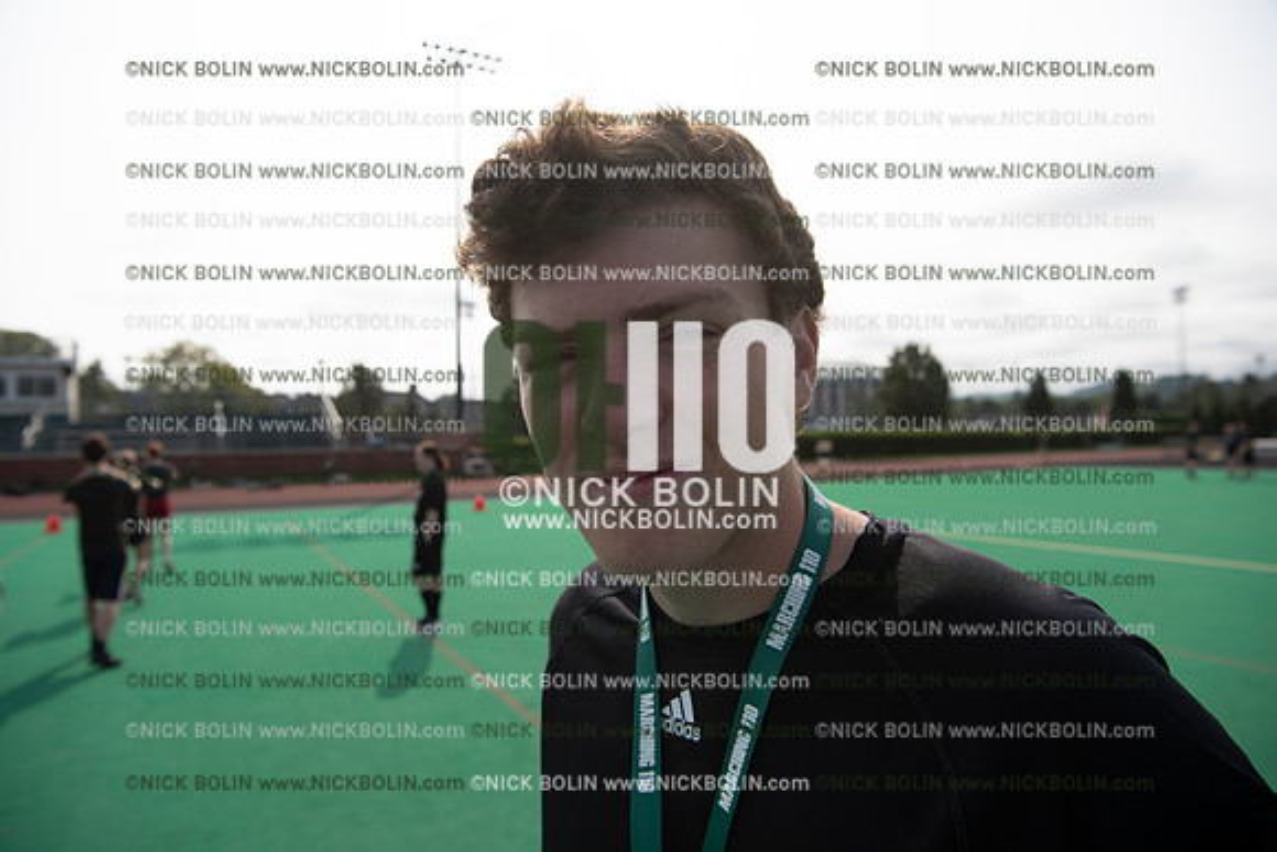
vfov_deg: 53.2
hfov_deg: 73.7
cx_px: 638
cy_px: 426
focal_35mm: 24
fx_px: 851
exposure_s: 1/640
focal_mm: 24
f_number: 5.6
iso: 125
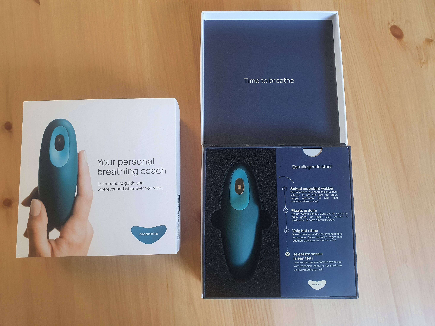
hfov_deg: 67.3
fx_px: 327
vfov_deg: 53.1
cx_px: 218
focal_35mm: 26
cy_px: 163
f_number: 2.4
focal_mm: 4.32
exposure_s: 1/50
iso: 200
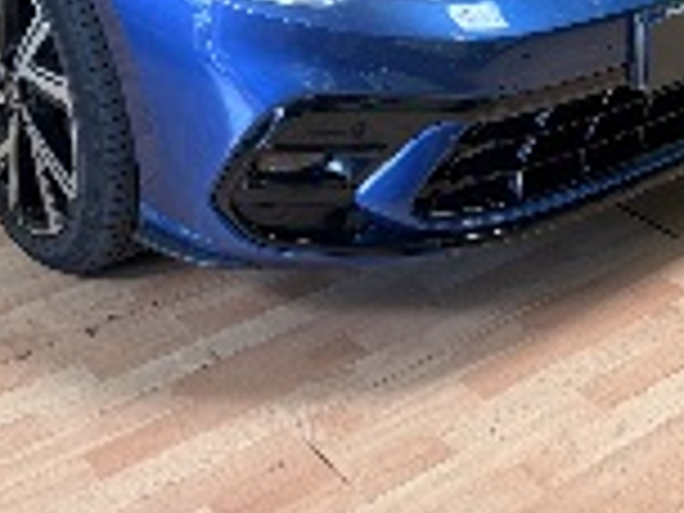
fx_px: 1403
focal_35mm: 71
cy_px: -166
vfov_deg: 19.1
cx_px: 446
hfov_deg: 27.3
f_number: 1.6
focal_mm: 5.96
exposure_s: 1/50
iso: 64
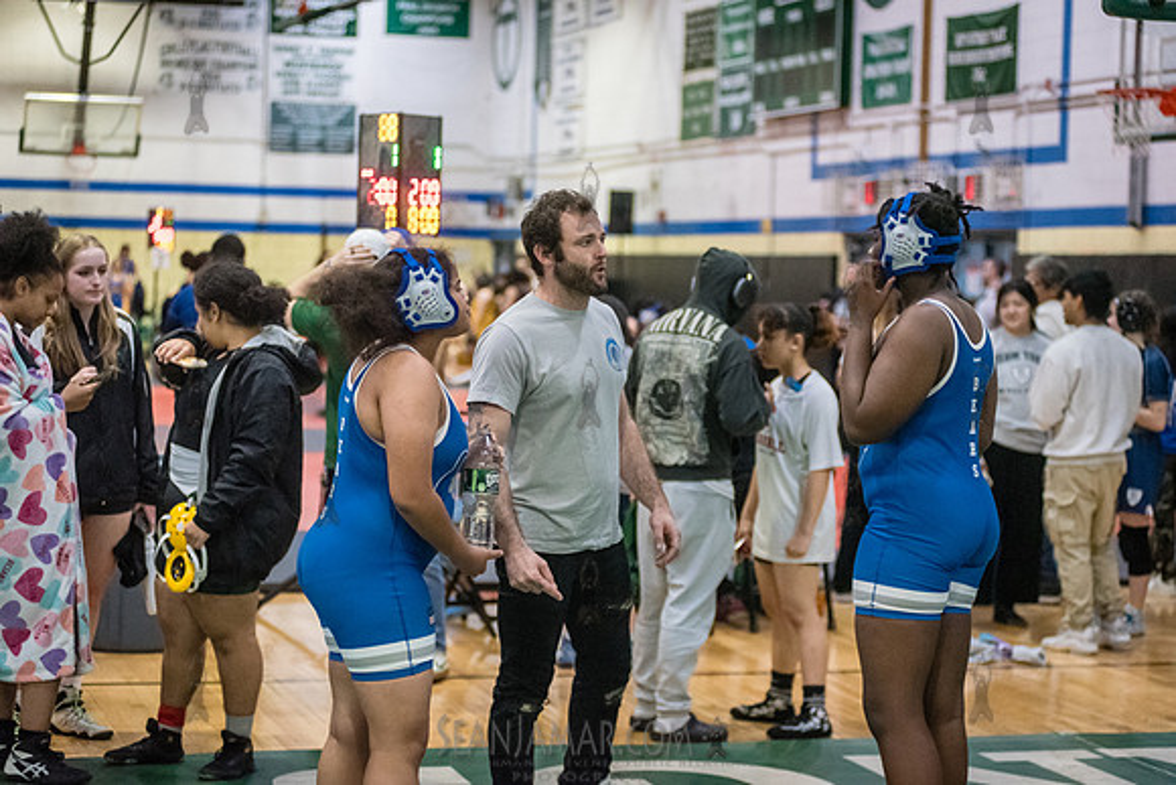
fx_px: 2614
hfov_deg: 25.4
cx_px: 588
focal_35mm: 80
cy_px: 392
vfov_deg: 17.1
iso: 8000
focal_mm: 80
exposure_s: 1/800
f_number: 2.8
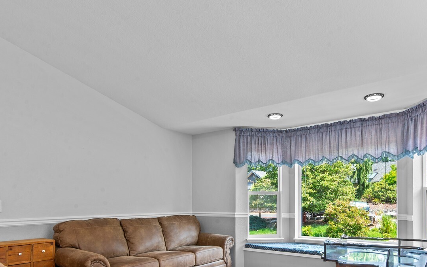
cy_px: 196
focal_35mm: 24
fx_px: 279
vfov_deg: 49.3
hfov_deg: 73.9
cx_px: 258
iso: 200
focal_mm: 15
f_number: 11
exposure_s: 1/4
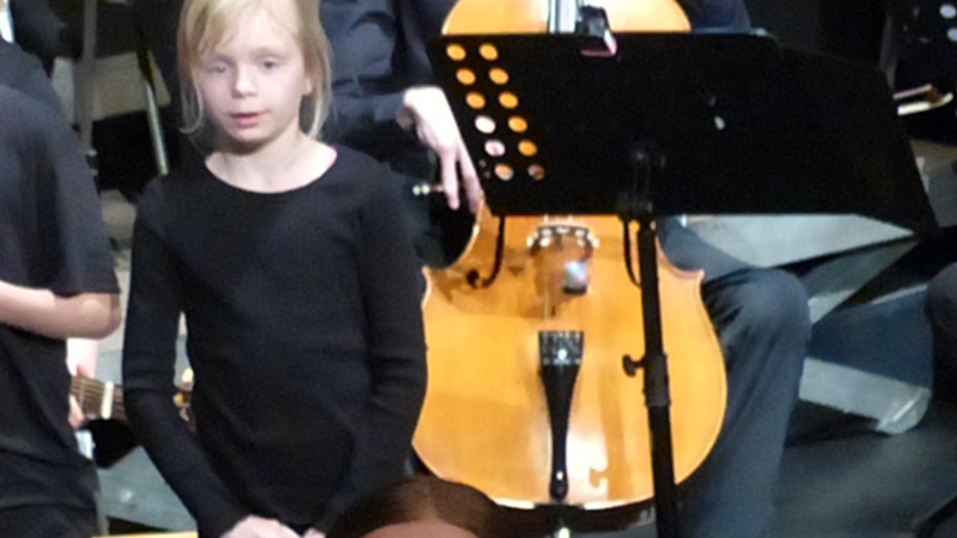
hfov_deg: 4.9
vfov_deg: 2.7
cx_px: 463
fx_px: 11288
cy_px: 786
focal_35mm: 445
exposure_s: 1/80
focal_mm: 32.5
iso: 1600
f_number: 2.8
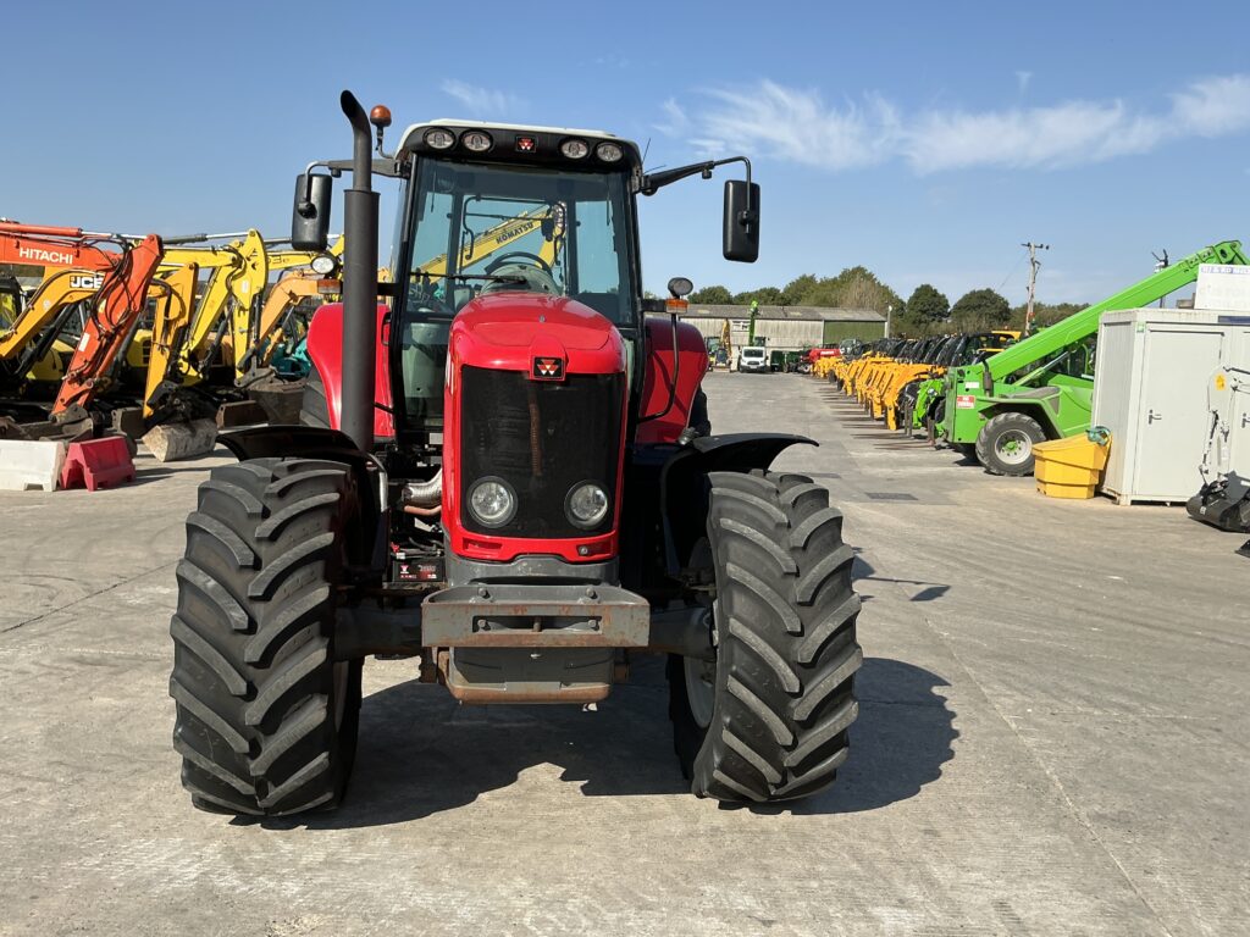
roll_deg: -1.8
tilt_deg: -6.0
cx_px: 625
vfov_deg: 49.7
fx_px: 1011
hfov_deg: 63.4
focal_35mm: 28
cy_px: 468
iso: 25
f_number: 1.8
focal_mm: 3
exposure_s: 1/1730
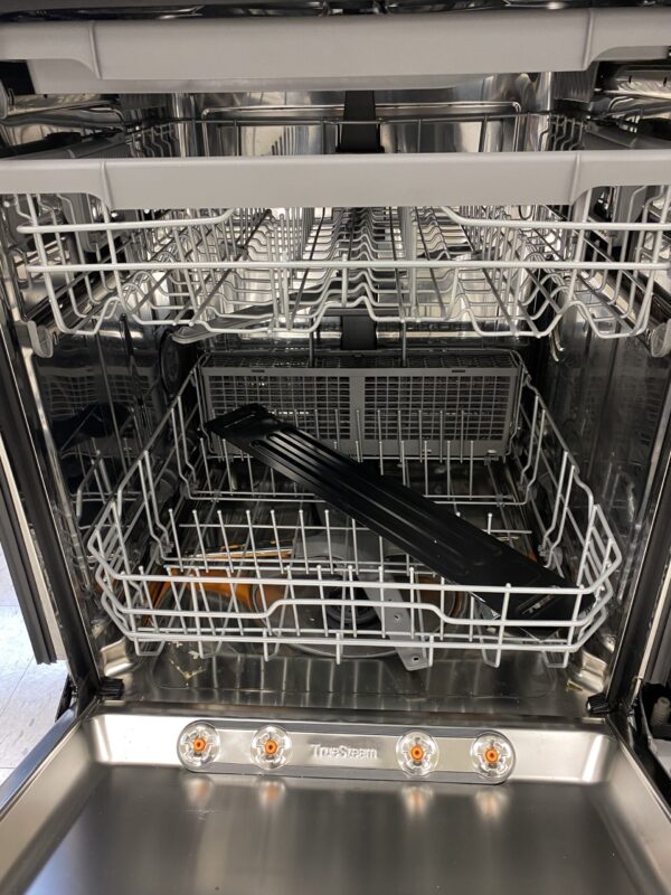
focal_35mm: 26
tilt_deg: -27.2
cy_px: 448
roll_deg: +2.7
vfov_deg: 67.3
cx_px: 336
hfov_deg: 53.1
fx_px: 672
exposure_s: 1/43
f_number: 1.8
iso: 200
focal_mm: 4.25
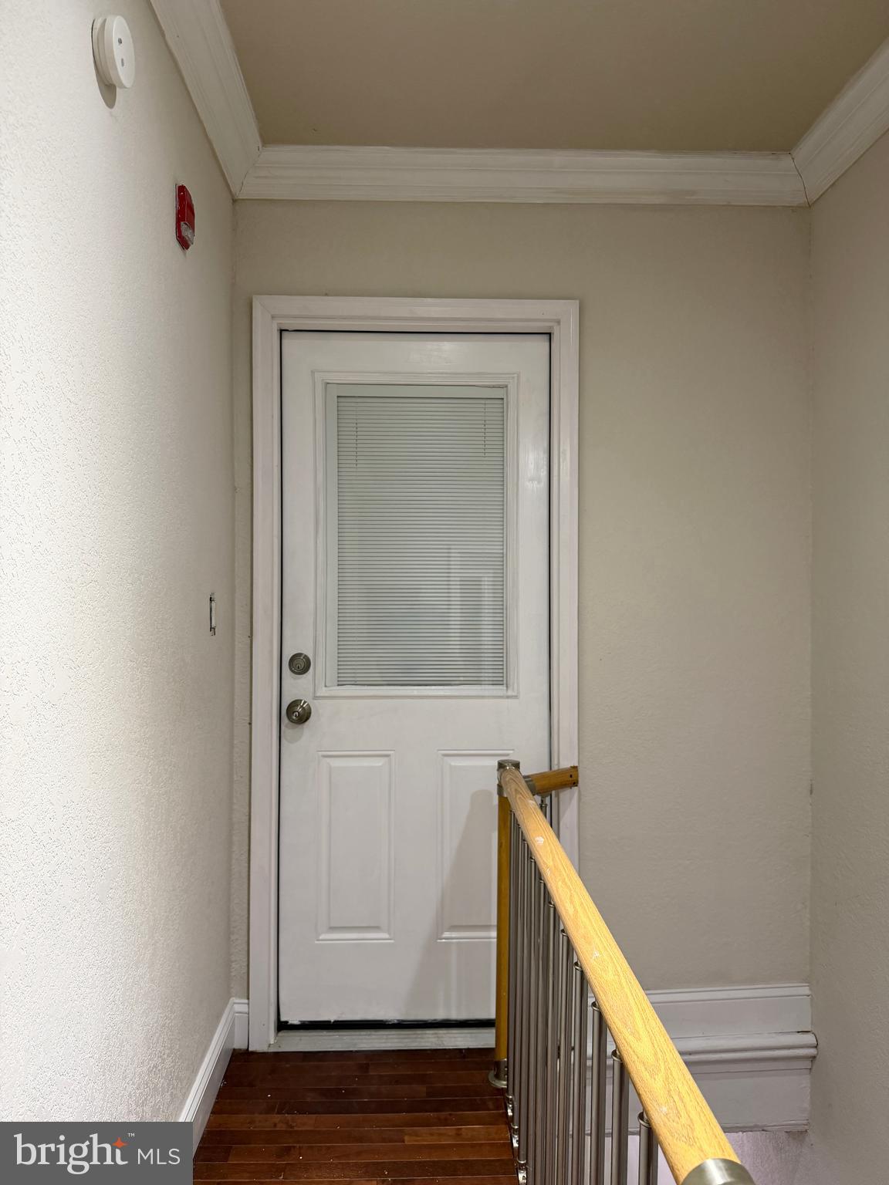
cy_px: 592
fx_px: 822
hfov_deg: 56.8
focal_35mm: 24
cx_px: 444
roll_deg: -0.4
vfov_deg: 71.6
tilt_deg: +0.7
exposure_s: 1/60
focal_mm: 6.76
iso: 200
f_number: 1.78
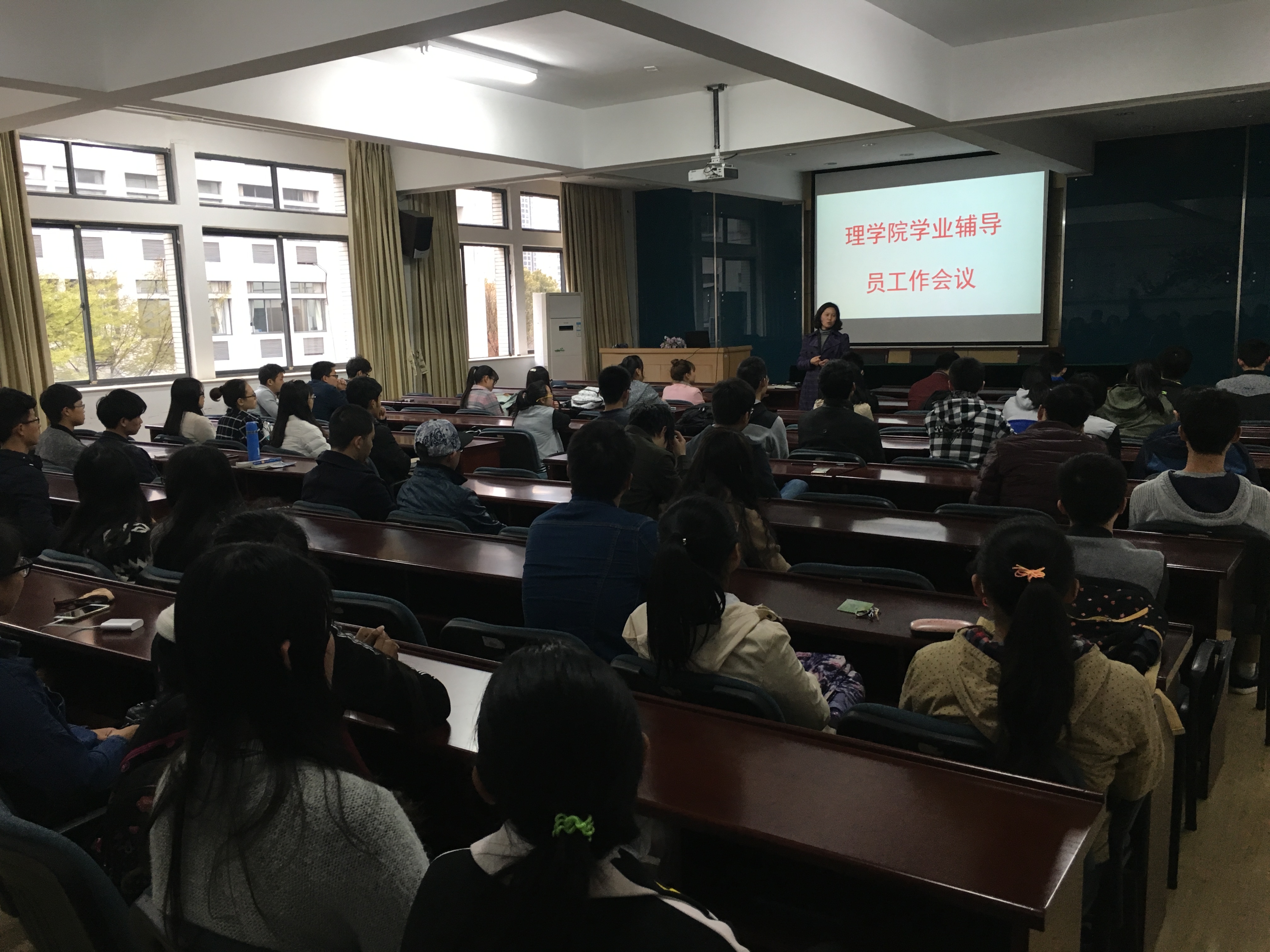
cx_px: 635
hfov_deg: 61.7
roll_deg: +1.7
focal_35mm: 29
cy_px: 476
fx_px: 1064
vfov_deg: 48.2
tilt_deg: -9.4
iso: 125
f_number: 2.2
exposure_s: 1/33
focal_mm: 4.15
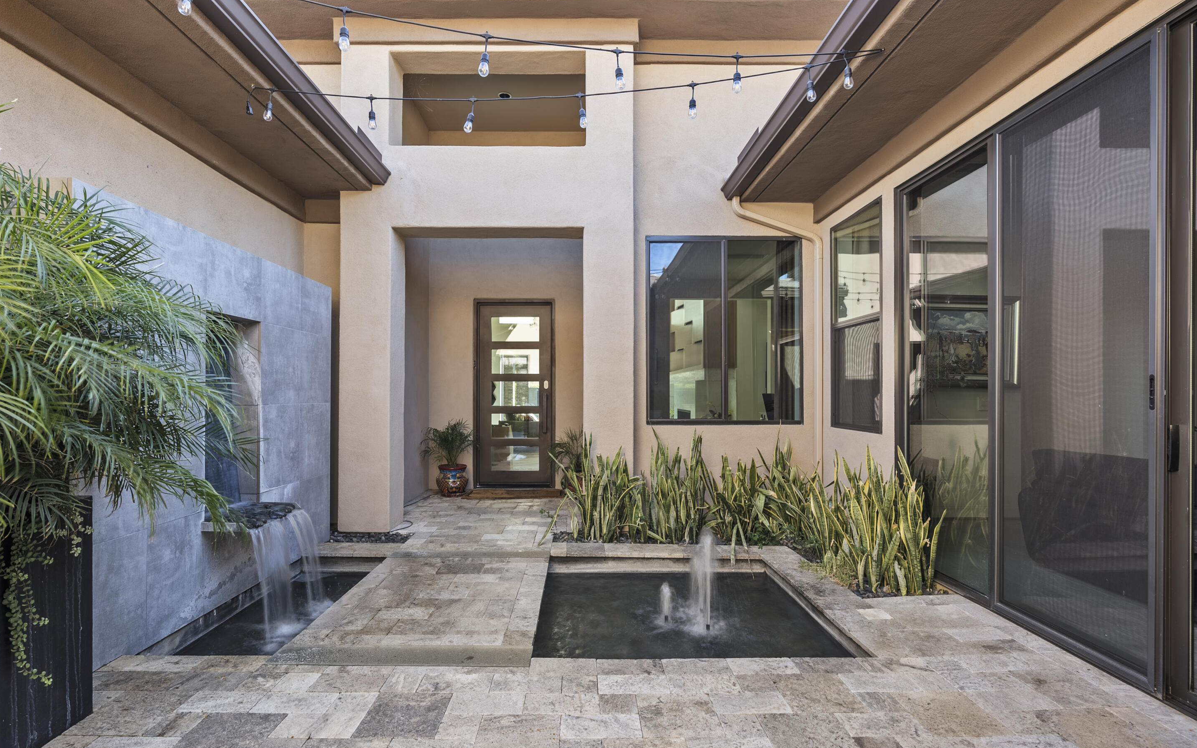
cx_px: 585
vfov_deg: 68.0
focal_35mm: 17
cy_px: 391
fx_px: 555
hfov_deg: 94.4
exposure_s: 1/2.5
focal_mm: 16
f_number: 8
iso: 100
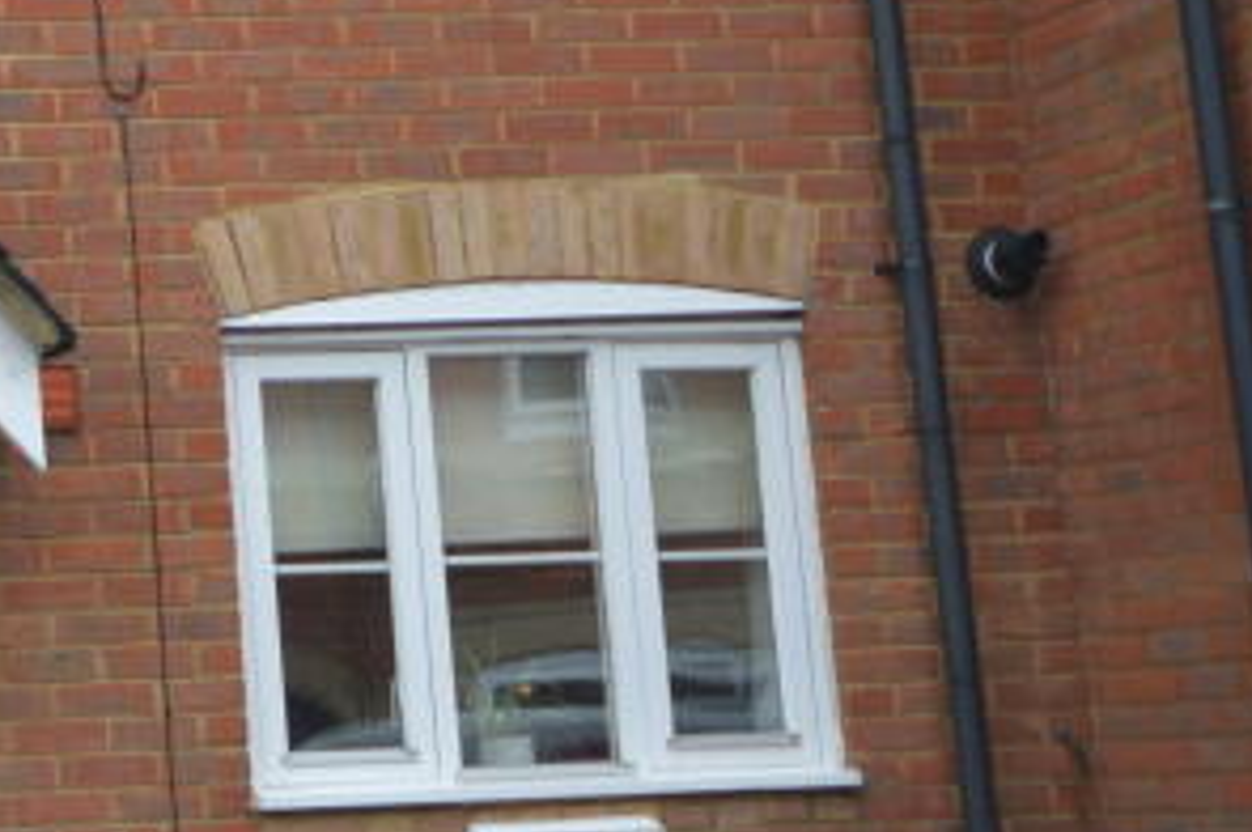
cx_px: -420
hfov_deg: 18.2
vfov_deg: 13.1
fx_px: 3613
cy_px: 159
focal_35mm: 104
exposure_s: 1/125
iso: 250
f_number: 5.6
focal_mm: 20
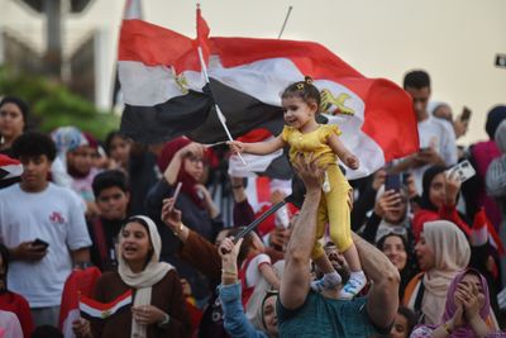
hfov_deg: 11.1
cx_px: 253
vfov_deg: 7.4
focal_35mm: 185
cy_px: 169
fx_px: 2601
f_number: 2.8
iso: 1250
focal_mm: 185
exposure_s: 1/320
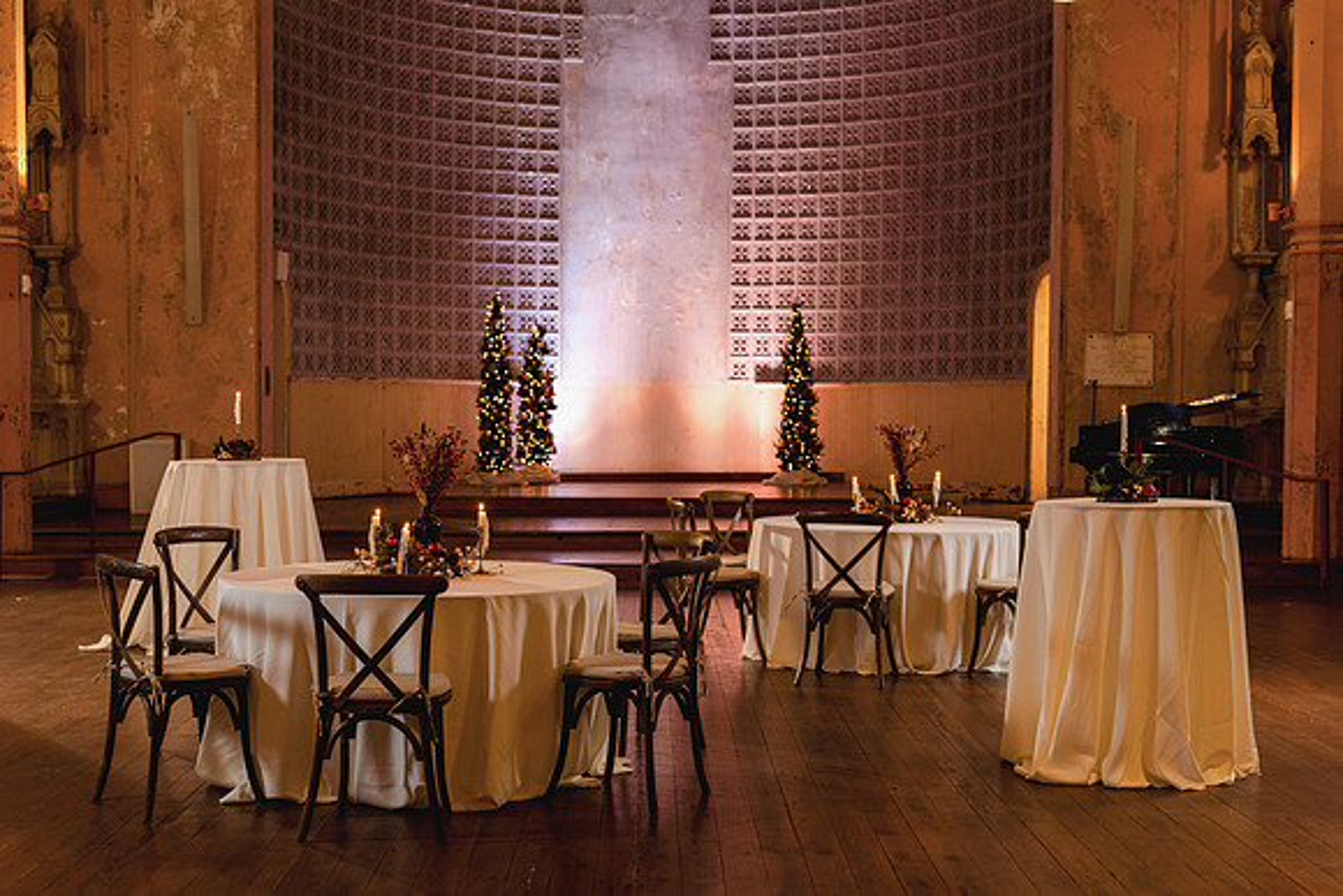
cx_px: 672
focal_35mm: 50
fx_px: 1866
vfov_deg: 27.0
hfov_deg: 39.6
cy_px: 448
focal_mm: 50
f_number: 4
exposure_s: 1/25
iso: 400
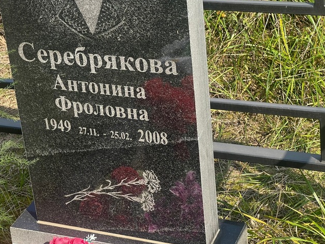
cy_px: 107
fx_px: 911
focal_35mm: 97
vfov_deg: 15.2
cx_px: 124
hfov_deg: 20.2
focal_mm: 9
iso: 25
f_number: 2.8
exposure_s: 1/259
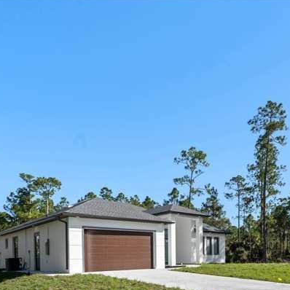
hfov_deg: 54.1
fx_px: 275
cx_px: 201
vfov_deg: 54.6
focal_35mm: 29
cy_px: 191
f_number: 10
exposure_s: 1/160
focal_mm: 17
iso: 100
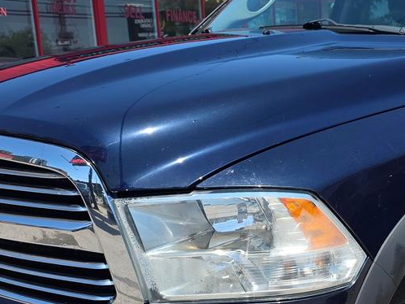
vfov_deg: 24.6
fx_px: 690
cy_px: 224
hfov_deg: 31.8
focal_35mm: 59
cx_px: 330
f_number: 1.7
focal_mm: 6.3
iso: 80
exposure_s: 1/4057
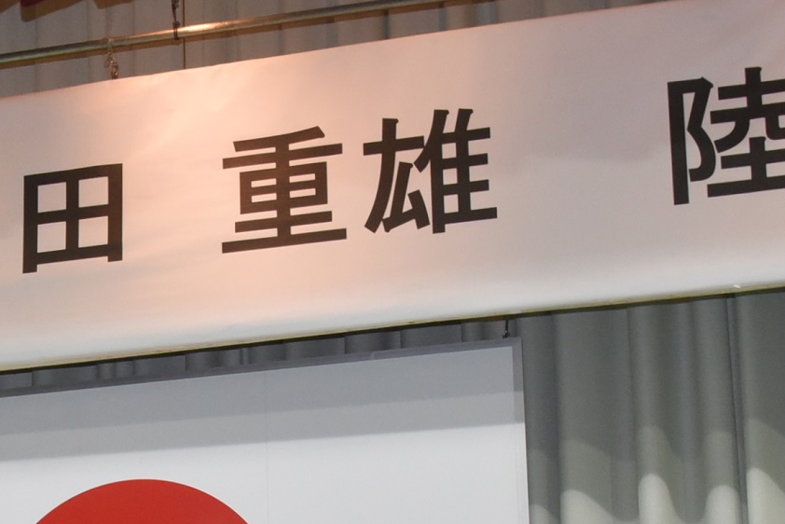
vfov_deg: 12.1
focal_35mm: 109
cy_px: 757
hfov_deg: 18.1
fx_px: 2377
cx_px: -76
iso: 2500
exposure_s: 1/80
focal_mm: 34
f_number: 8
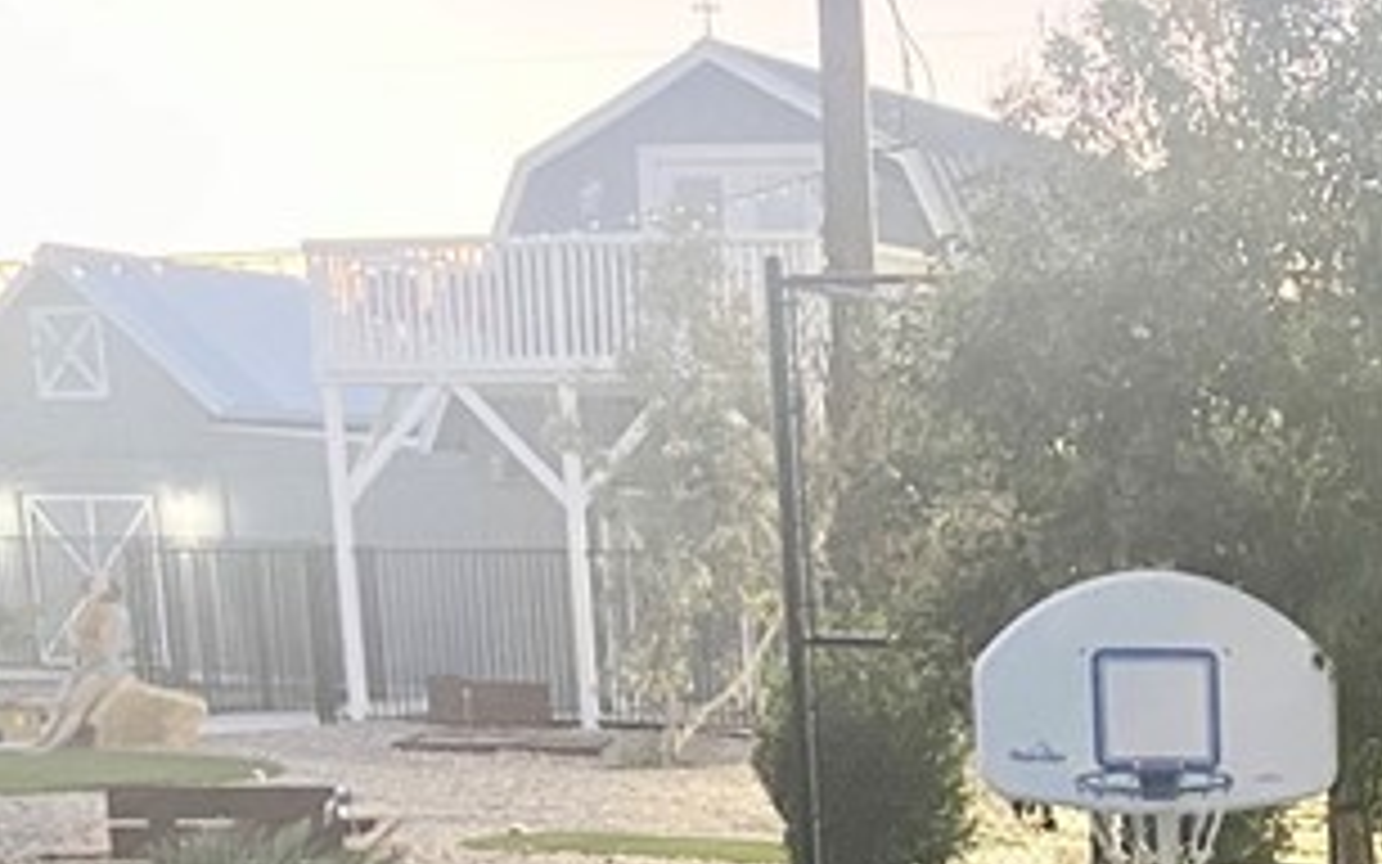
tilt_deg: -15.5
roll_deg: +0.0
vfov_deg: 12.9
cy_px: 1539
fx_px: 3466
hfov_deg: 21.2
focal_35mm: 92
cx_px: 1607
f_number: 1.8
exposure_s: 1/40
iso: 400
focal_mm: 4.25
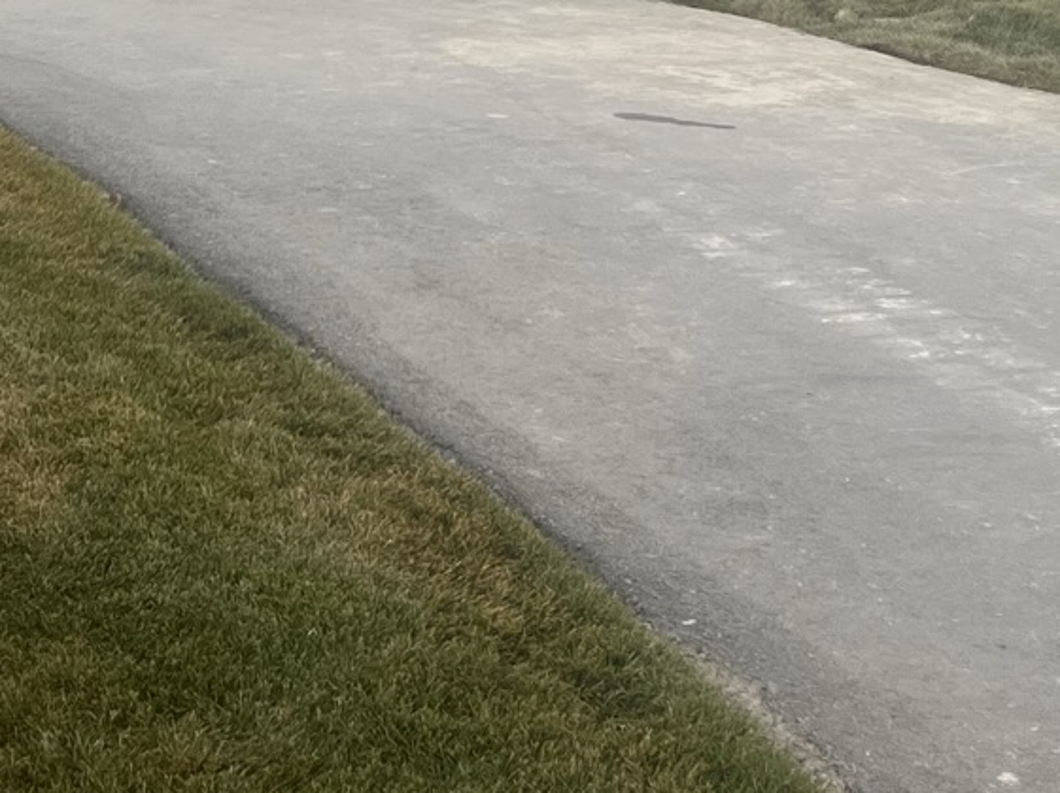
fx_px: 2907
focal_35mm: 95
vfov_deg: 14.8
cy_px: -242
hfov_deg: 20.6
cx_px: 308
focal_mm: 5.7
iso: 50
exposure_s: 1/658
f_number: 1.5
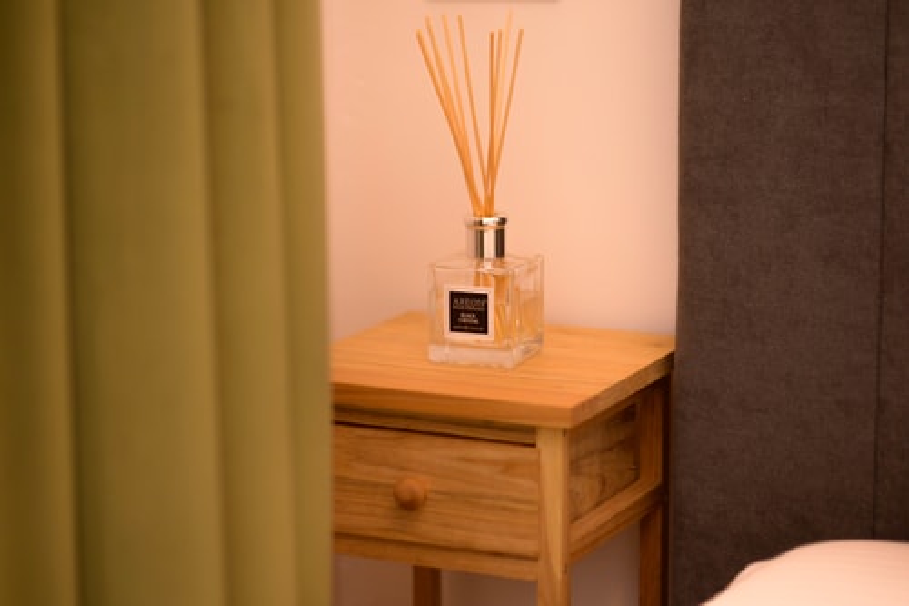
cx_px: 454
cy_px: 310
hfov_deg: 21.6
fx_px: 2387
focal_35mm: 95
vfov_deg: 14.5
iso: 640
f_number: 2.2
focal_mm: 85
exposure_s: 1/200
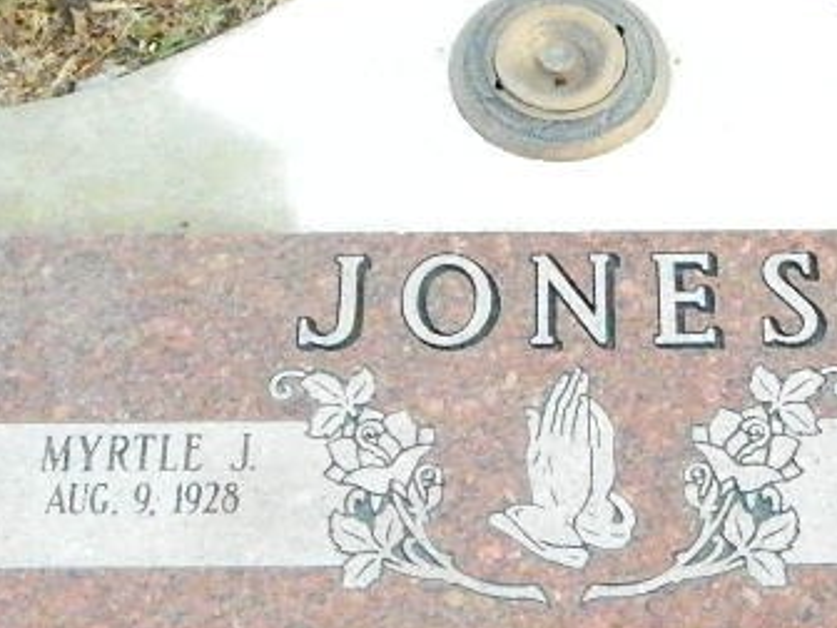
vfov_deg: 18.9
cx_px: 543
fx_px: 1886
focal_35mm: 78
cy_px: 376
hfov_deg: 24.9
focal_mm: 7.3
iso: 6400
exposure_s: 1/1000
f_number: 9.8
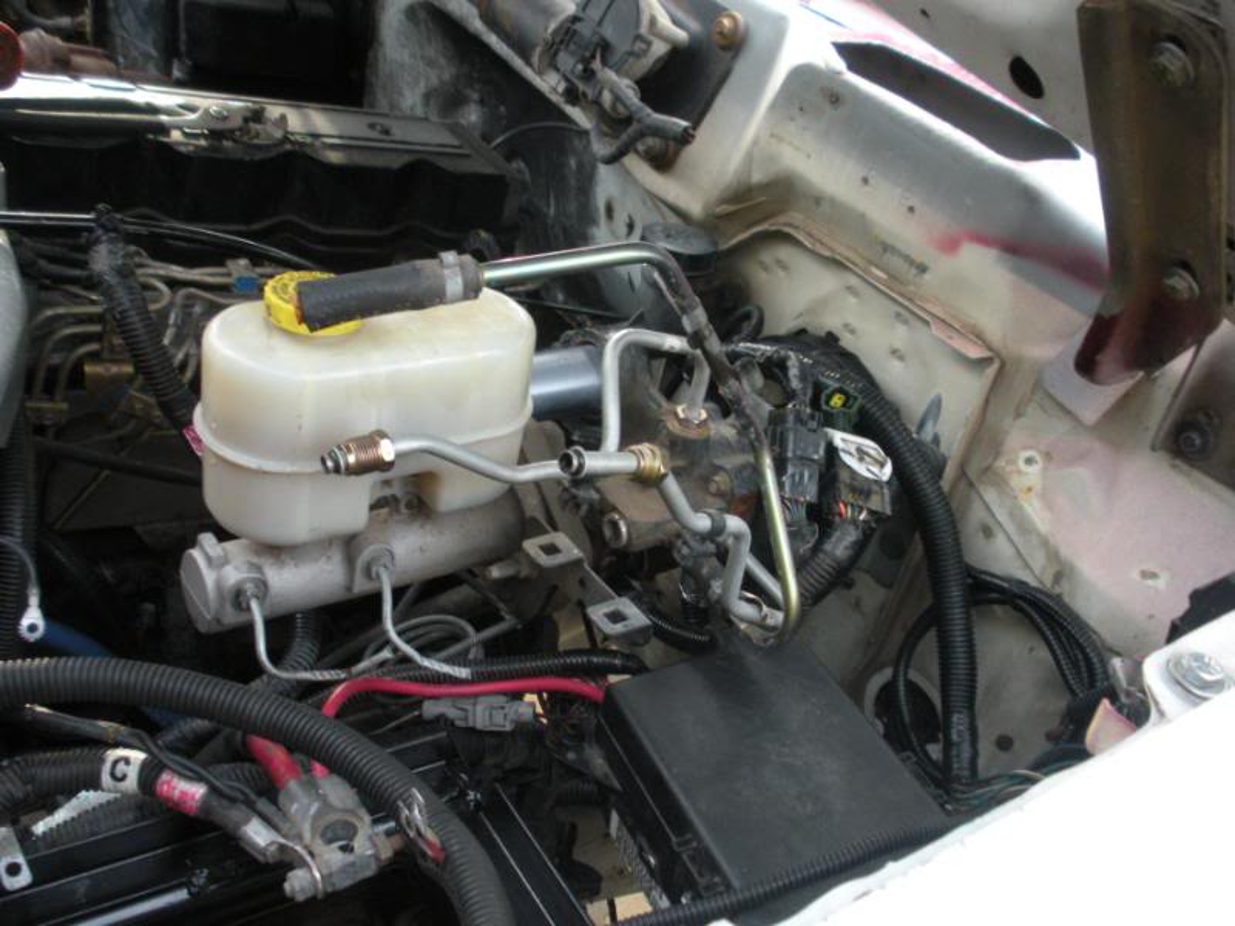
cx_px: 618
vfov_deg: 40.7
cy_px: 463
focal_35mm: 35
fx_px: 1249
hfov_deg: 52.6
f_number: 3.5
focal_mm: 6.3
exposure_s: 1/60
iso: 242
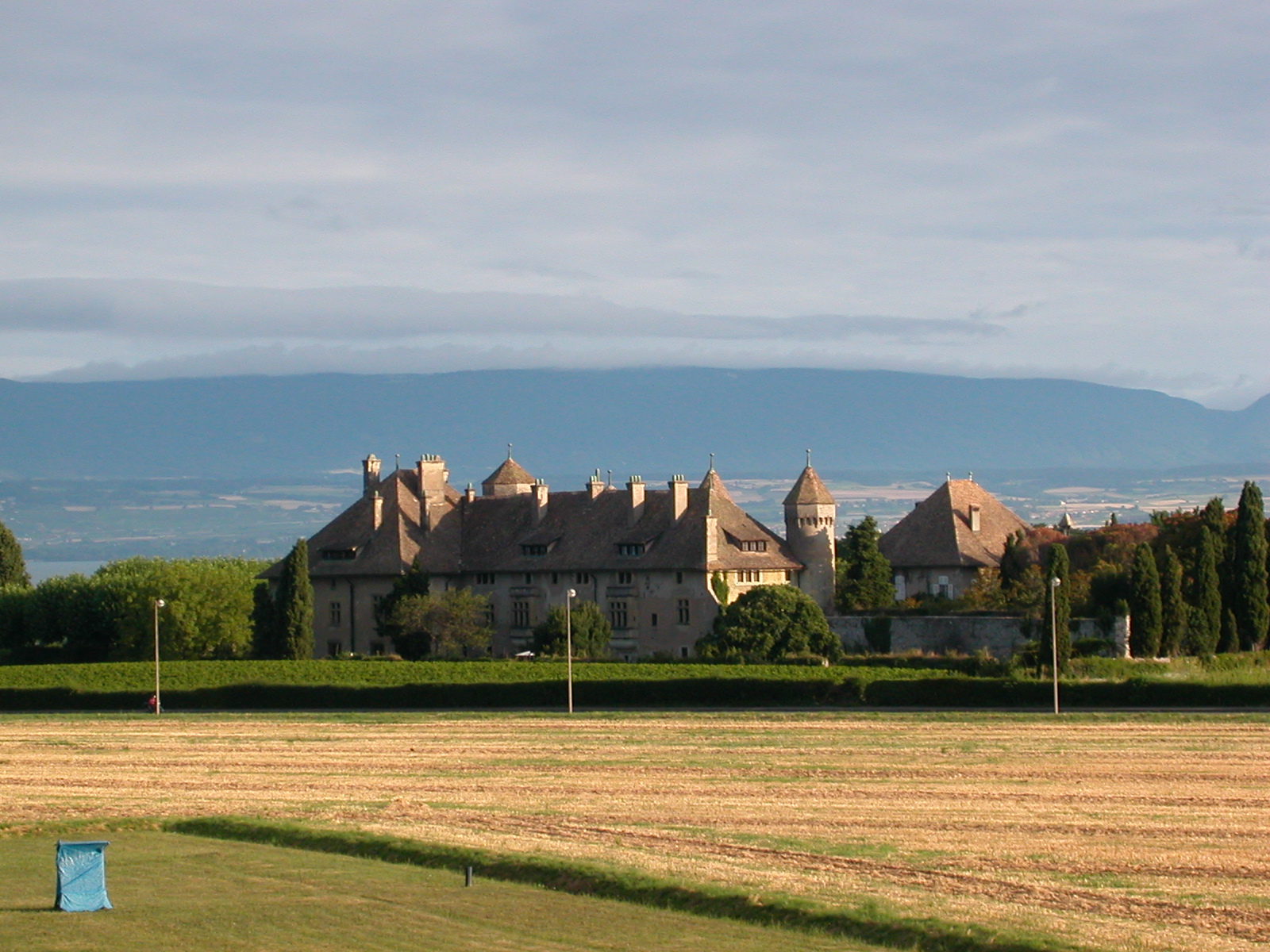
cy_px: 476
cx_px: 635
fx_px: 4072
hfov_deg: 17.7
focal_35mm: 111
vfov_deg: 13.3
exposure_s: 1/392
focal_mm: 16.8
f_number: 4.8
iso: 100
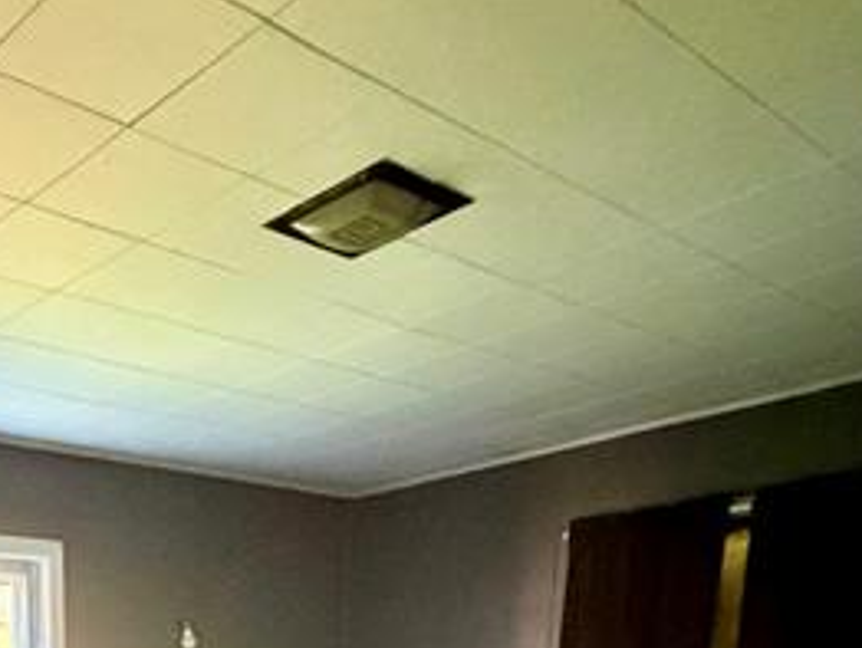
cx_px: 10
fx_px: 1022
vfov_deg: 26.2
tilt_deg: -13.1
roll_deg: +2.3
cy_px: 964
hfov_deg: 40.4
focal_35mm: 41
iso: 1250
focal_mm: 2.22
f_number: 2.2
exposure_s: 1/60
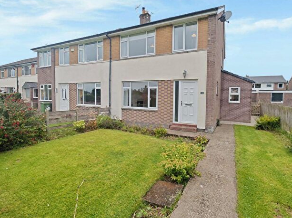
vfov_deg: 78.0
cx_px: 166
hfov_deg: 94.0
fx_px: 135
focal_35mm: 16
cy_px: 103
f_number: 1.8
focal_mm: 2.03
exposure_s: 1/528
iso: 50
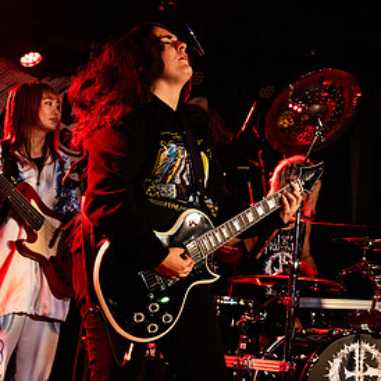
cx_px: 373
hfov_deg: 23.1
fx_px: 897
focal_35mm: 72
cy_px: 147
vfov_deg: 23.9
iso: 2000
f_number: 3.5
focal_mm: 40
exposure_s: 1/160
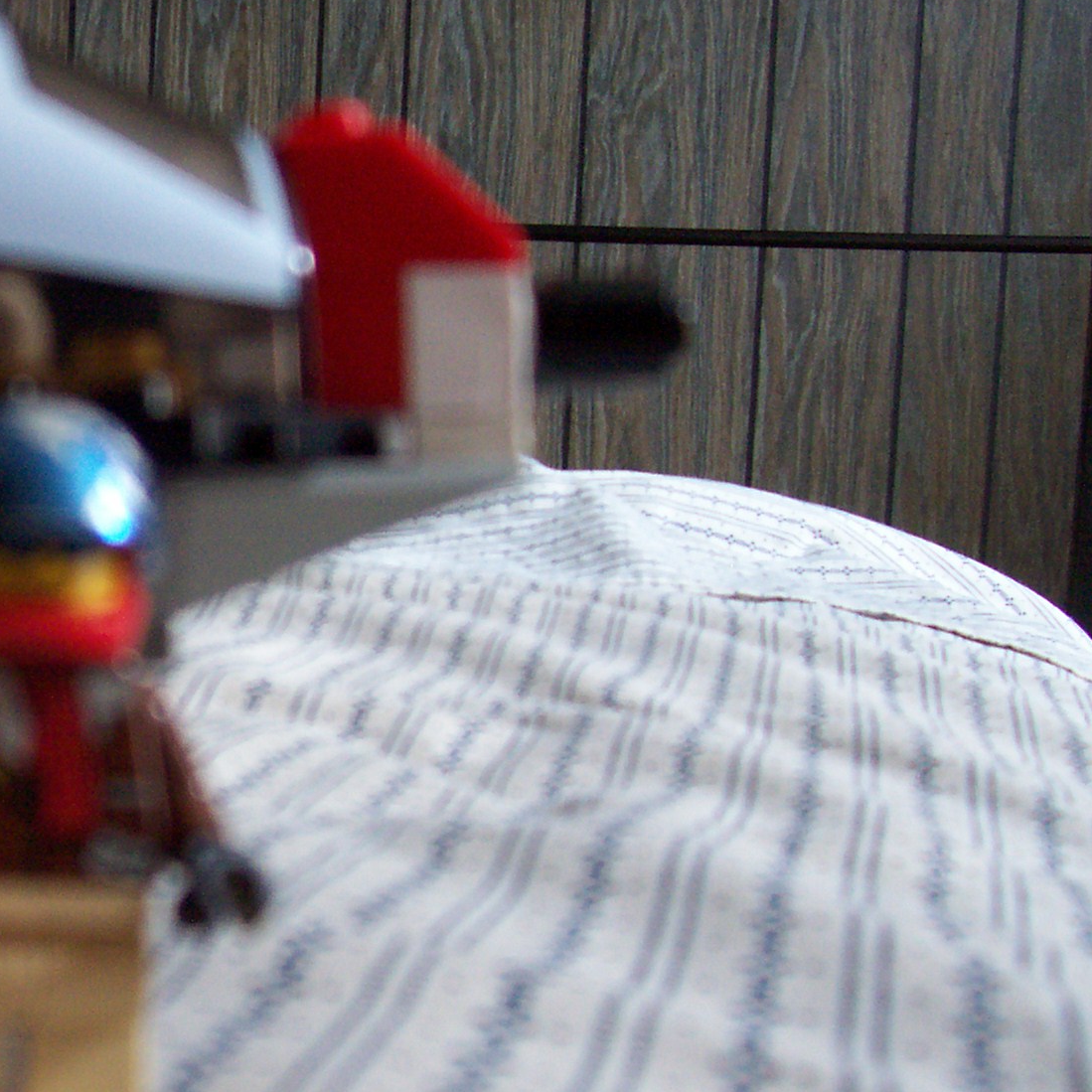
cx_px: -36
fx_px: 2248
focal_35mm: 63
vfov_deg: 27.2
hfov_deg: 25.7
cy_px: 665
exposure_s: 1/19.3
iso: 160
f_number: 2.7
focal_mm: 5.6
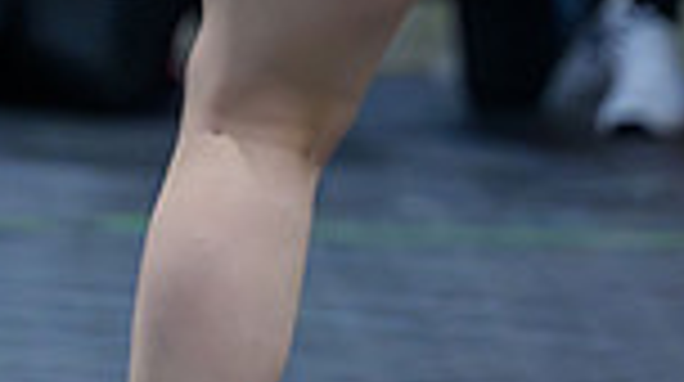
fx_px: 11247
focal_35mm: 621
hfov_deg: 3.5
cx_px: -112
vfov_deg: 1.9
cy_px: -258
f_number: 2.8
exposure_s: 1/800
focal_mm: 155
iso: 12800
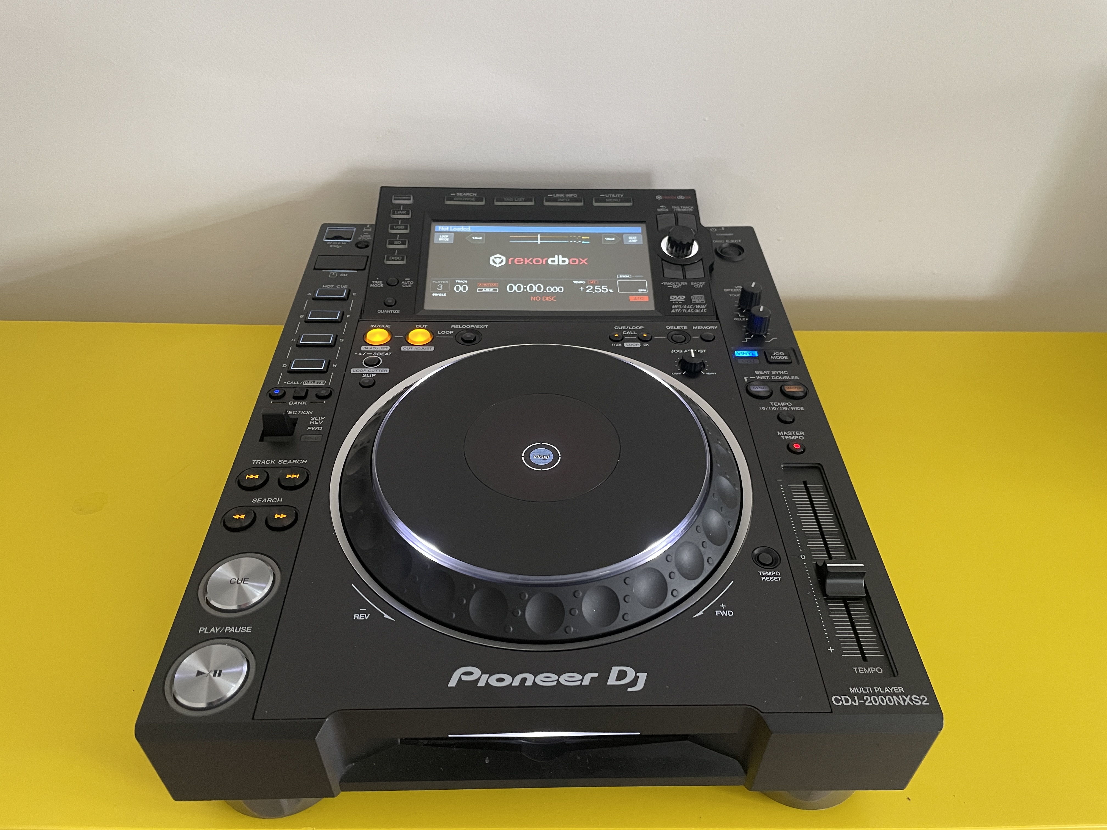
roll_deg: -1.6
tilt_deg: -42.8
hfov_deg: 67.3
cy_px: 415
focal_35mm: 26
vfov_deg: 53.1
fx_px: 831
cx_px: 554
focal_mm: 4.2
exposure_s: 1/60
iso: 320
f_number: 1.6
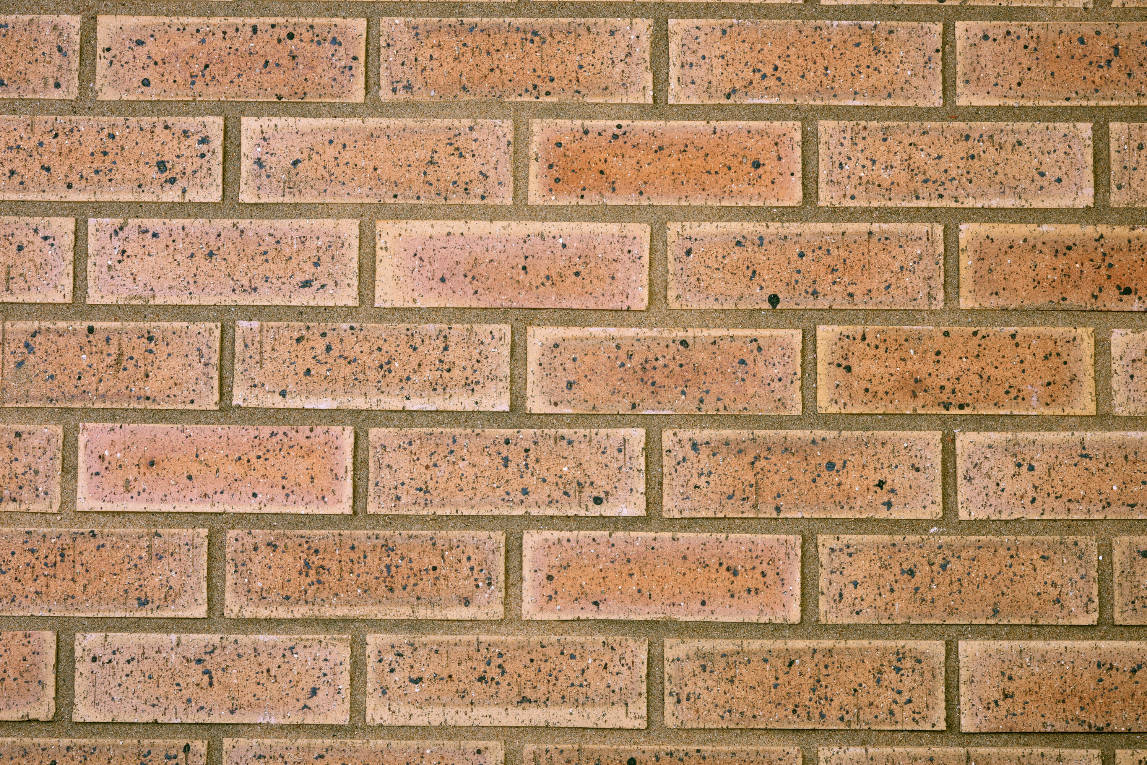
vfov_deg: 20.9
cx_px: 574
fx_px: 2071
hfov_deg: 31.0
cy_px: 382
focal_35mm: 65
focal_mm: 65
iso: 100
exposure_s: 1/125
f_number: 16
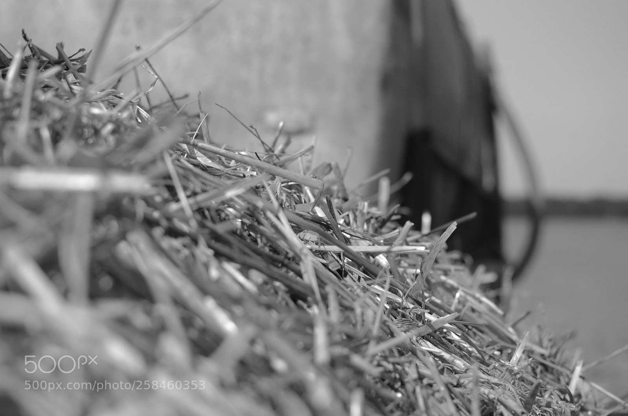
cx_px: 314
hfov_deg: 37.9
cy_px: 208
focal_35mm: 52
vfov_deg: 25.6
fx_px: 914
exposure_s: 1/8000
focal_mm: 35
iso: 400
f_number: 2.8
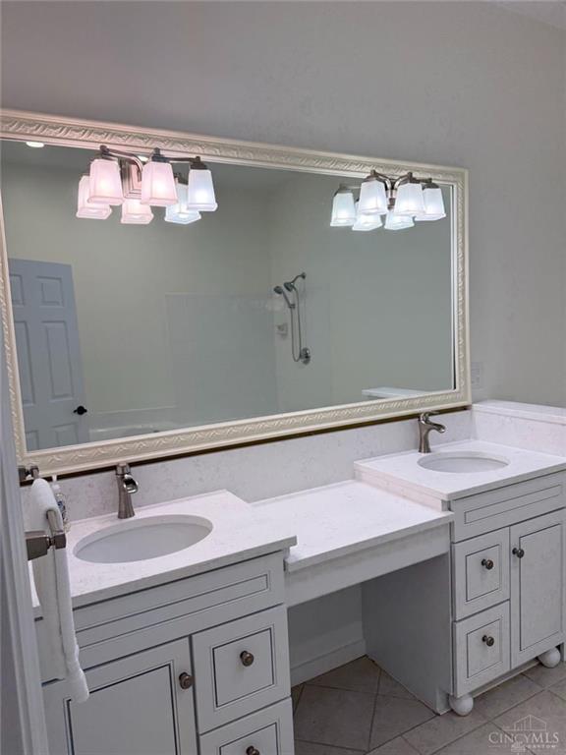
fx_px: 523
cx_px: 283
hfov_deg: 56.8
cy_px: 378
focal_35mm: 24
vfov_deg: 71.6
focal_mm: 6.76
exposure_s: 1/240
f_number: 1.78
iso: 100
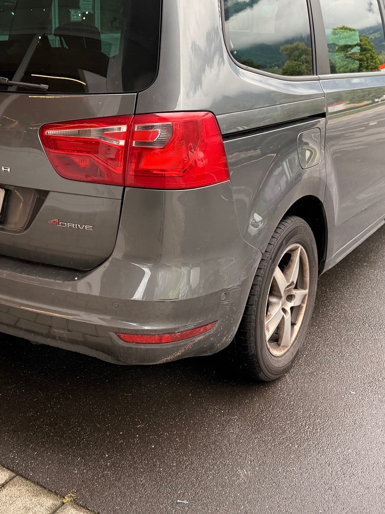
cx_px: 127
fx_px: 623
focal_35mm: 42
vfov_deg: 44.6
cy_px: 208
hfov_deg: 34.0
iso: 64
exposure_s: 1/192
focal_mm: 6.76
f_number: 1.78
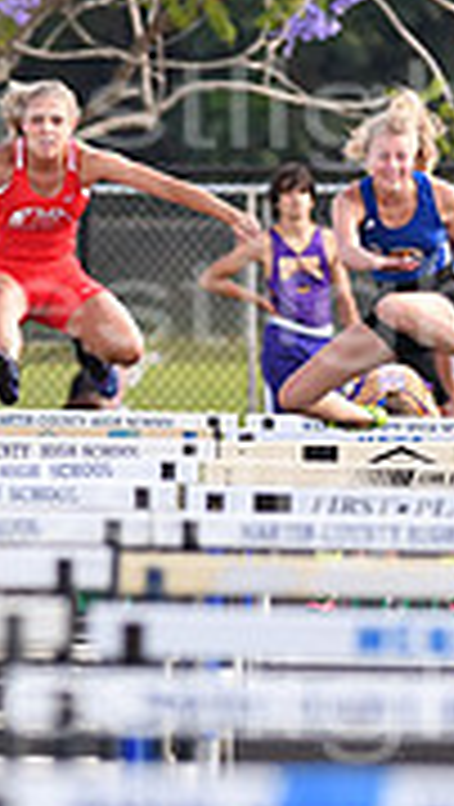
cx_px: 494
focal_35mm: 1526
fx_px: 32582
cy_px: 412
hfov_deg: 0.8
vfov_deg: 1.4
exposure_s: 1/1000
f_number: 5.6
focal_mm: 300
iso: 400
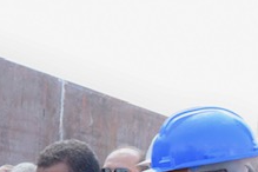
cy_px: 228
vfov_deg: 18.1
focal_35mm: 70
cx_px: -87
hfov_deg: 24.7
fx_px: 502
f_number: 10
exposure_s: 1/250
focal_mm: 24
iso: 800
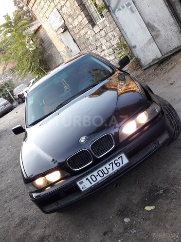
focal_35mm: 28
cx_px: 90
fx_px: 195
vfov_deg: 63.4
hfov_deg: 49.7
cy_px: 121
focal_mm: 3.7
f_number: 1.9
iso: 40
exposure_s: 1/50
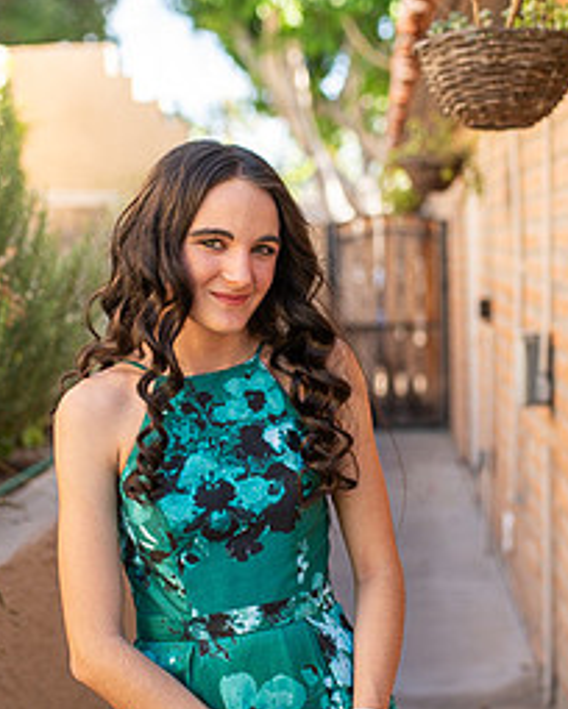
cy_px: 392
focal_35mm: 58
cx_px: 266
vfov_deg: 32.5
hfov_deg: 26.2
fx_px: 1219
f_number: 2
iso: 100
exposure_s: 1/640
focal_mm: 35
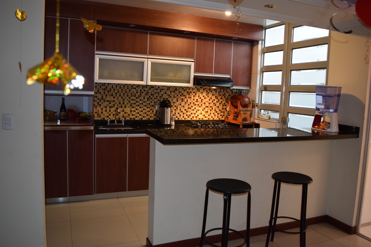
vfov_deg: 43.6
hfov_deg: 61.9
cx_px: 186
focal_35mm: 30
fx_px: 309
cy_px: 124
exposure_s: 1/60
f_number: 4
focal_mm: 20
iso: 800
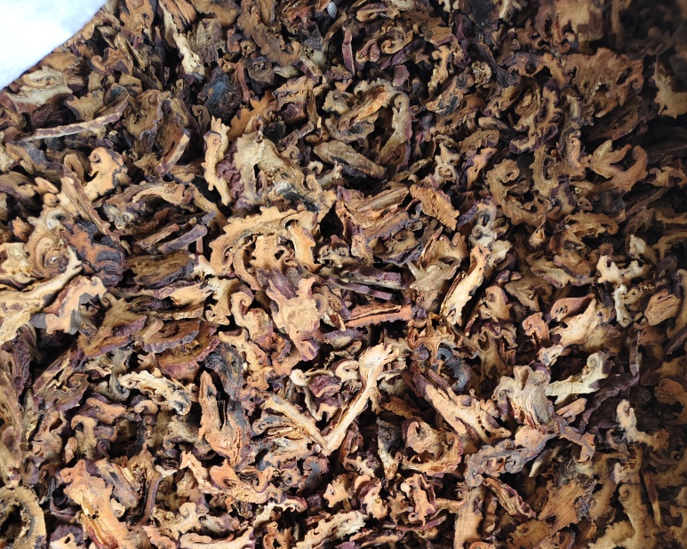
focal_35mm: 31
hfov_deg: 57.2
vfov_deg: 44.1
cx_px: 339
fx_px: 630
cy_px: 462
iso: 248
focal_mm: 5.56
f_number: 1.88
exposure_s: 1/100
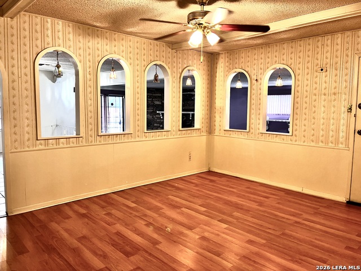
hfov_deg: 67.3
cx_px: 180
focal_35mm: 26
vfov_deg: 53.1
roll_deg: -0.6
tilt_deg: -7.2
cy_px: 136
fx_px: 271
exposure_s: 1/60
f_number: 1.6
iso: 125
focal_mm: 5.1
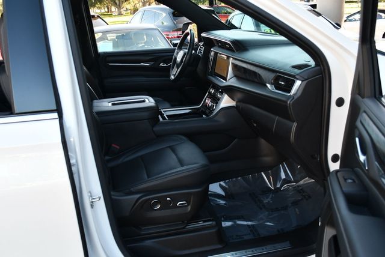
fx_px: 385
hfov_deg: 53.1
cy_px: 128
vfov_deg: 36.9
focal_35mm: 36
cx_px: 192
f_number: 4
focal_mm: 18
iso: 400
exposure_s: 1/250
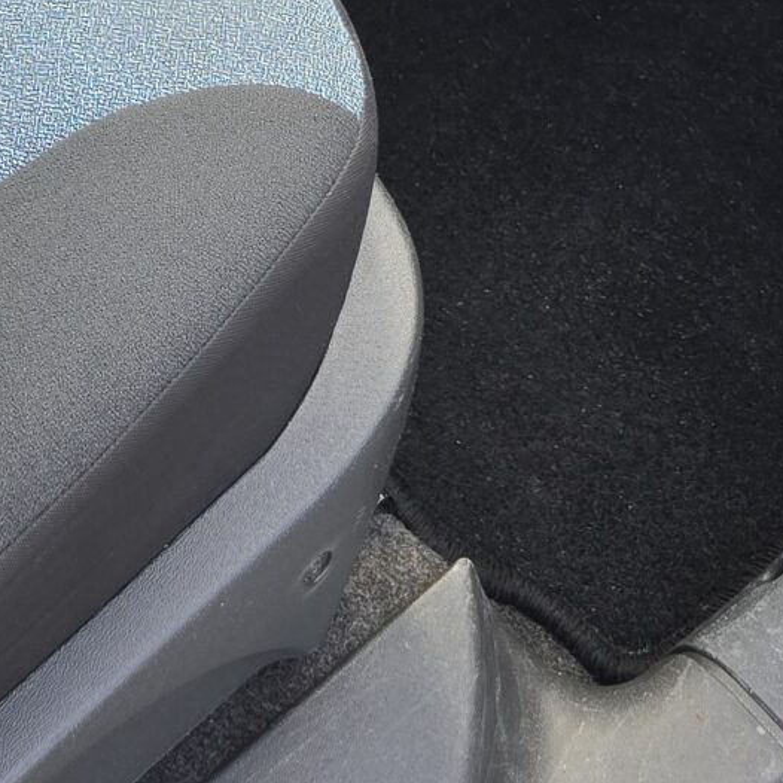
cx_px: 137
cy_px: -787
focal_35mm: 99
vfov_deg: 14.5
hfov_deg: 17.4
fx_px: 2534
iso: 50
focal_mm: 6.3
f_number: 1.7
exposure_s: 1/180
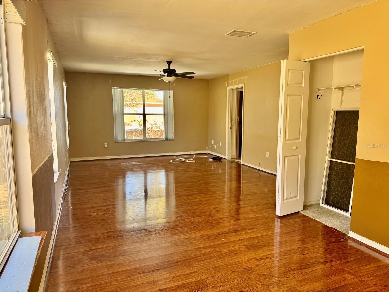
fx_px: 270
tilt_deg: -7.5
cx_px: 194
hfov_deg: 71.6
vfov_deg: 56.8
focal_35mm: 24
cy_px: 146
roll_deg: -0.7
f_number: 1.78
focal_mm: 6.76
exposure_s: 1/151
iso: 80
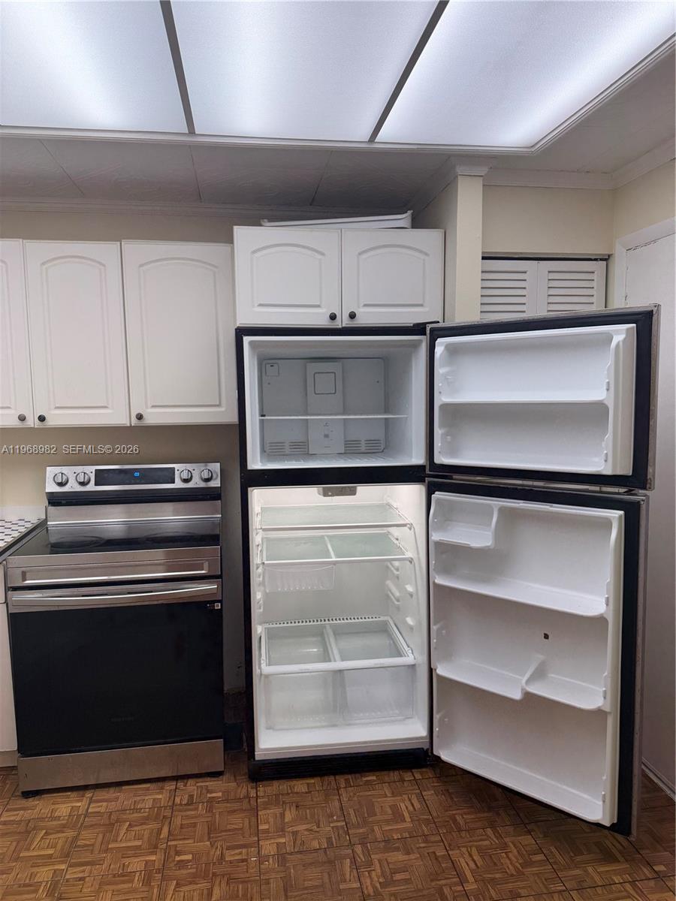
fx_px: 625
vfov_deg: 71.6
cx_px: 338
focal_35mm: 24
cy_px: 450
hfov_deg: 56.8
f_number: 1.78
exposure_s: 1/187
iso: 100
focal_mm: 6.76
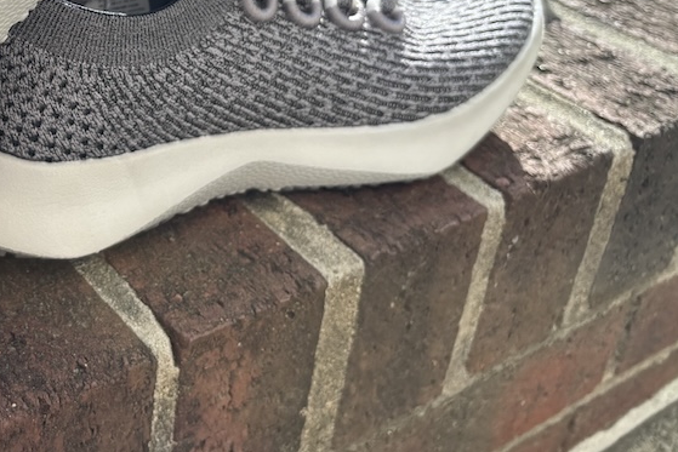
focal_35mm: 58
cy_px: 42
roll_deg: -0.9
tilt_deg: -30.1
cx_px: 42
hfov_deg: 32.4
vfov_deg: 22.8
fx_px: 1093
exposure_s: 1/574
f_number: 1.6
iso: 50
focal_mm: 5.96
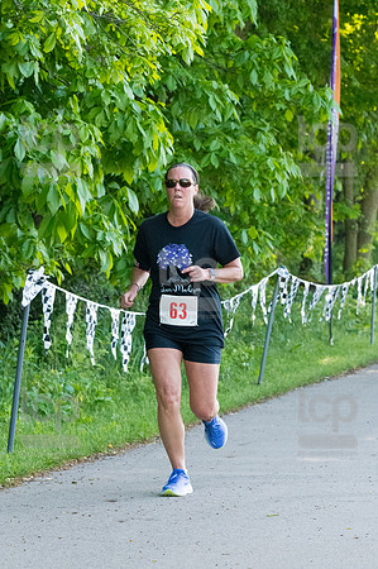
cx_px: 189
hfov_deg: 8.7
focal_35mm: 157
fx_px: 2478
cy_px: 284
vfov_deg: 13.1
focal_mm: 105
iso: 4000
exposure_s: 1/1600
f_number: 5.6
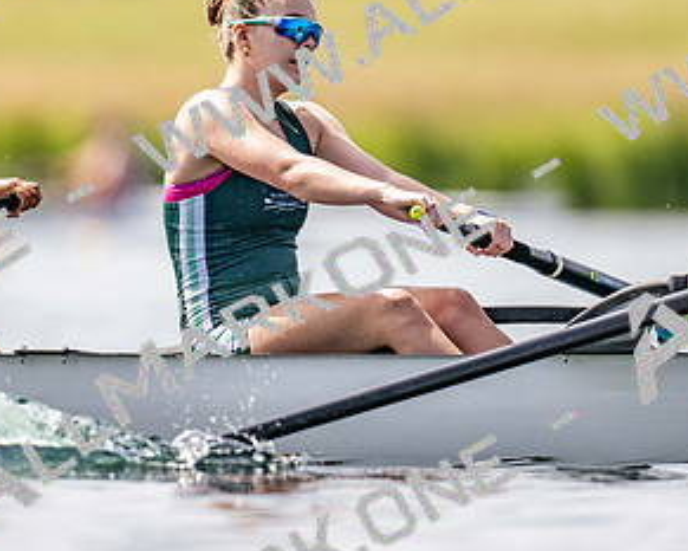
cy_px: 181
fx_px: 22895
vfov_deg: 1.4
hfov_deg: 1.7
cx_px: 426
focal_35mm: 1124
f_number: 4
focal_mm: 600
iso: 200
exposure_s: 1/2500
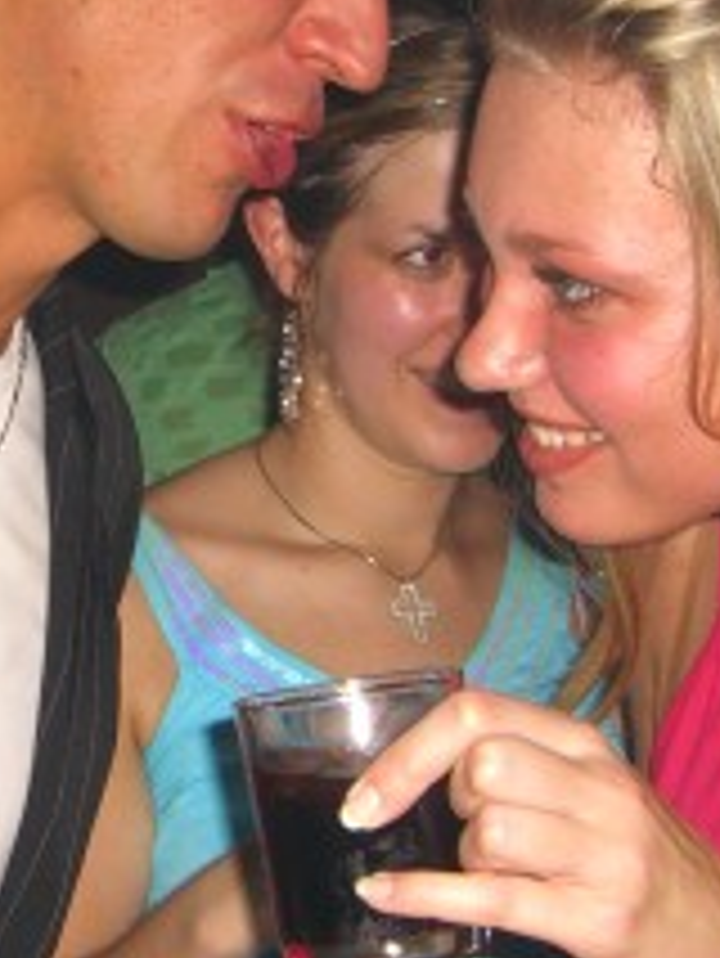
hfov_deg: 13.8
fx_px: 2964
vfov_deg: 18.4
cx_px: 117
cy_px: 391
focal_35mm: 107
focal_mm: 7.9
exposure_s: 1/60
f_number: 2.8
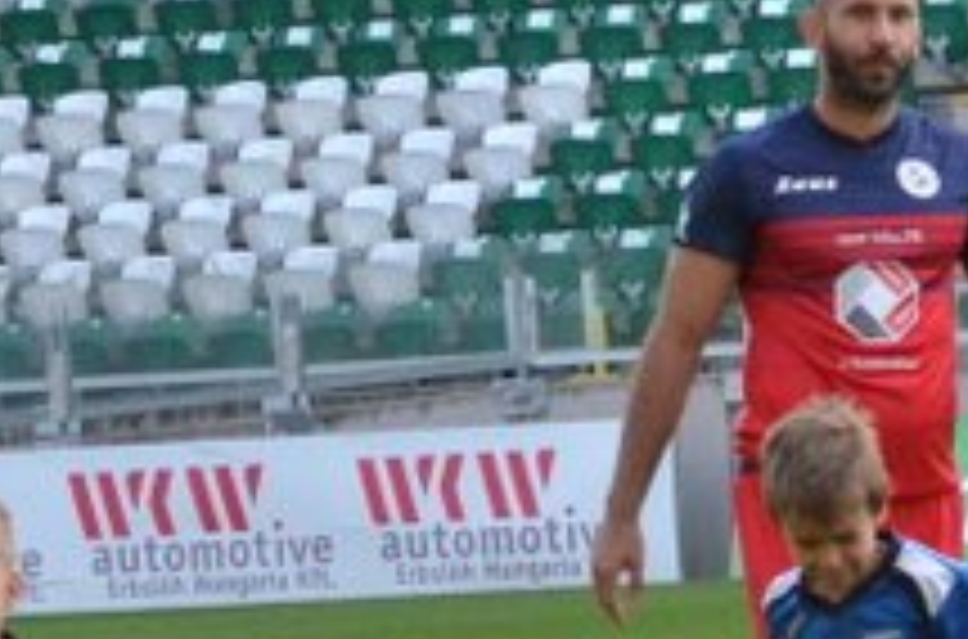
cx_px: 936
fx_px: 15711
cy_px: 988
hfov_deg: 3.5
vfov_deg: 2.3
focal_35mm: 586
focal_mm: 70
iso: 2000
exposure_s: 1/800
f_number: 7.1
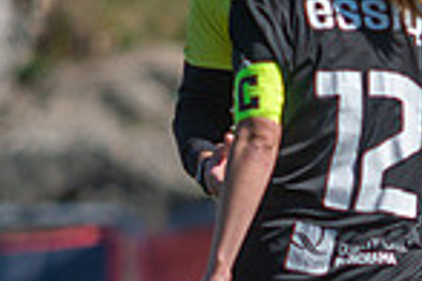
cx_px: 741
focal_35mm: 1668
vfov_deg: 0.8
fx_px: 19551
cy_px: 278
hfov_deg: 1.2
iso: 180
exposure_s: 1/1600
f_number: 4
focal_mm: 420
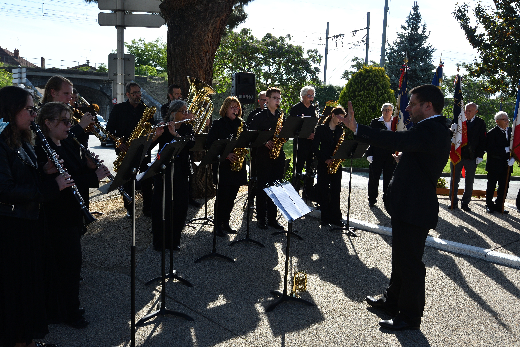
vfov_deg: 40.0
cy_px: 174
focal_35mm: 33
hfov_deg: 57.2
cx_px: 260
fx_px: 477
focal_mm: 22
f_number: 5.6
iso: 200
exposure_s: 1/500
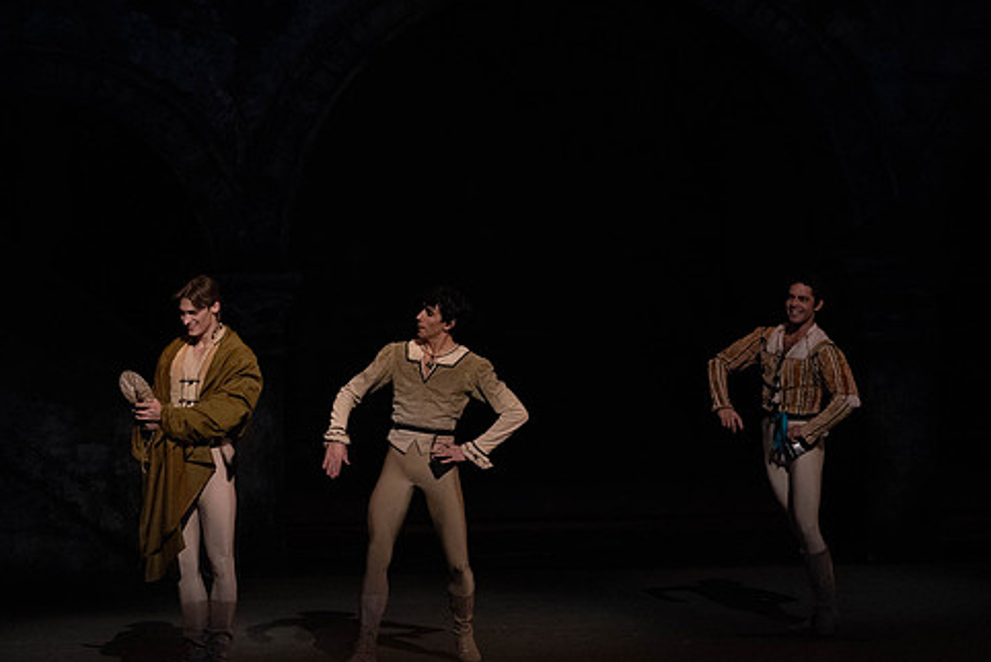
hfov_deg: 7.1
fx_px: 7988
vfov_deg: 4.7
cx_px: 461
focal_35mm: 290
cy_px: 281
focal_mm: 241
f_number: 5.6
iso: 8000
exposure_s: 1/250
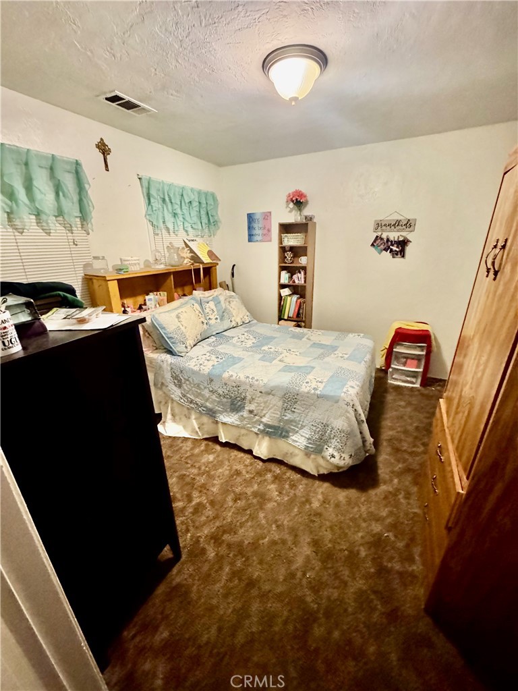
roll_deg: +1.8
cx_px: 259
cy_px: 346
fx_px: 279
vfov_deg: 102.1
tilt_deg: -20.2
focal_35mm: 14
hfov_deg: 85.7
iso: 1250
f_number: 2.2
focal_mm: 2.22
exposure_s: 1/60
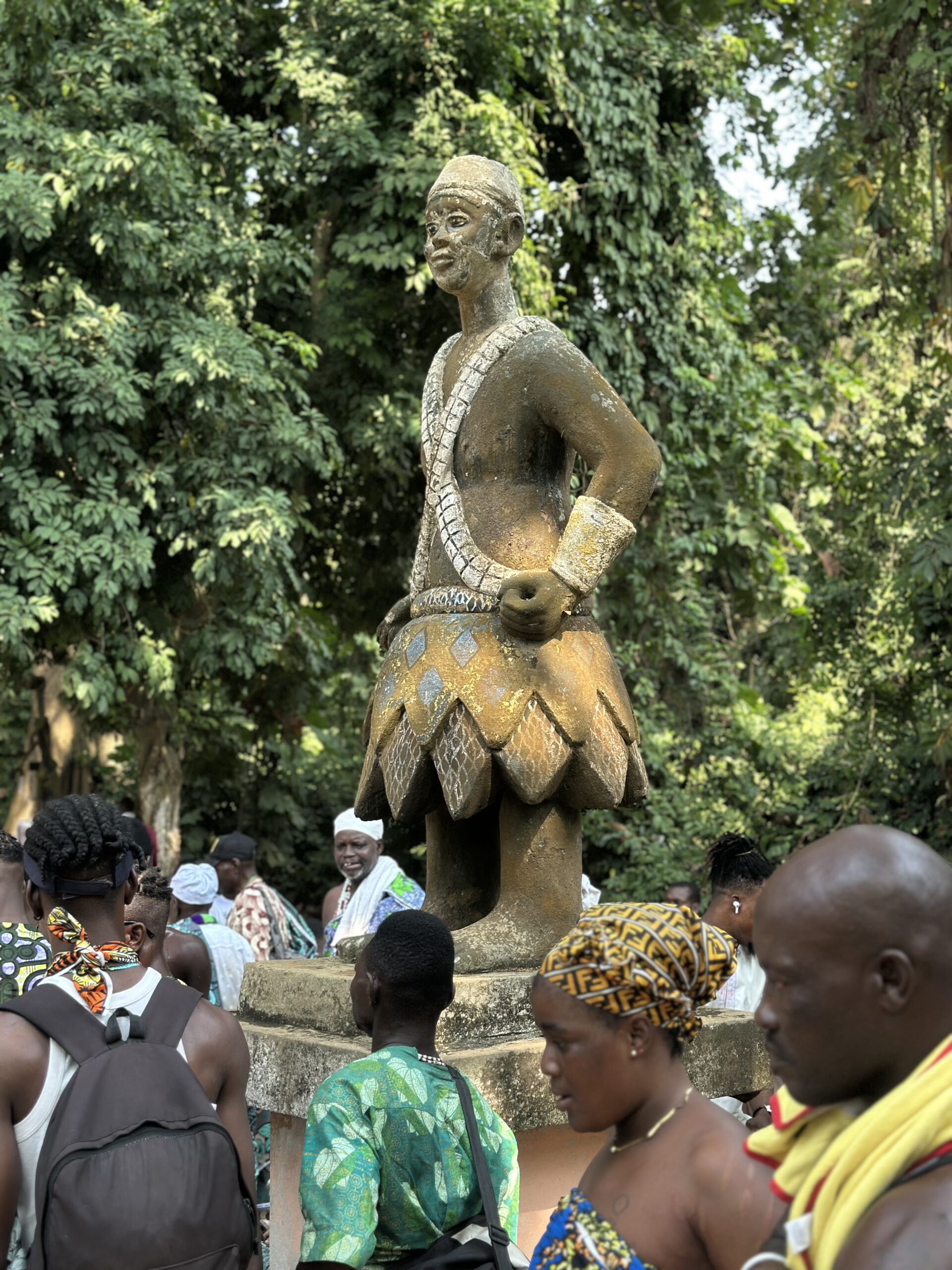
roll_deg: -0.6
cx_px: 476
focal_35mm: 48
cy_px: 635
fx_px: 1760
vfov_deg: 39.7
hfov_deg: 30.3
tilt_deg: +4.8
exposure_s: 1/343
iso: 80
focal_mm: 6.86
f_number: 1.78
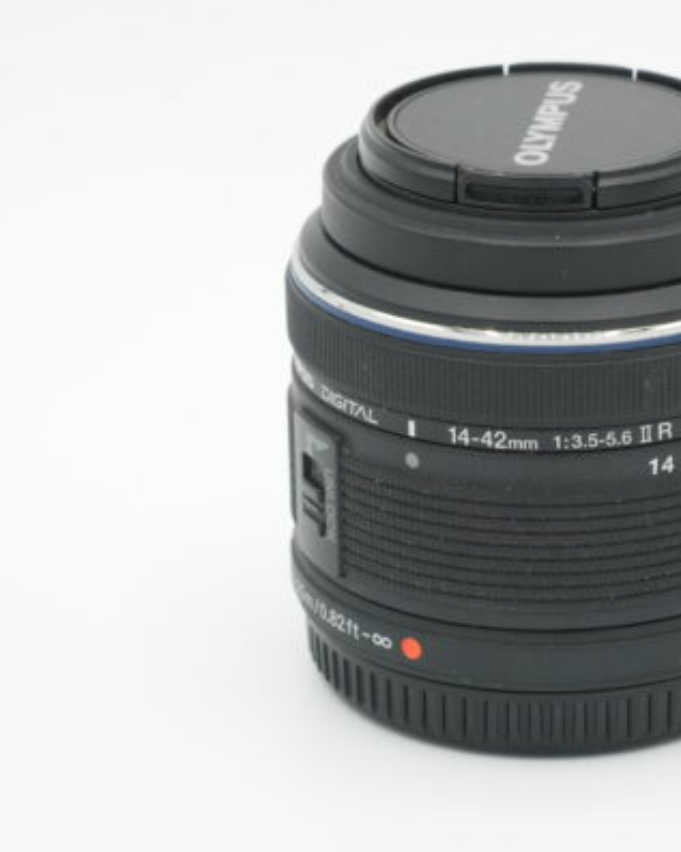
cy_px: 425
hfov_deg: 10.3
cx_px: 544
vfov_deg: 12.9
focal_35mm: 149
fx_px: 3758
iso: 1000
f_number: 13
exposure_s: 1/200
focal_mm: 70
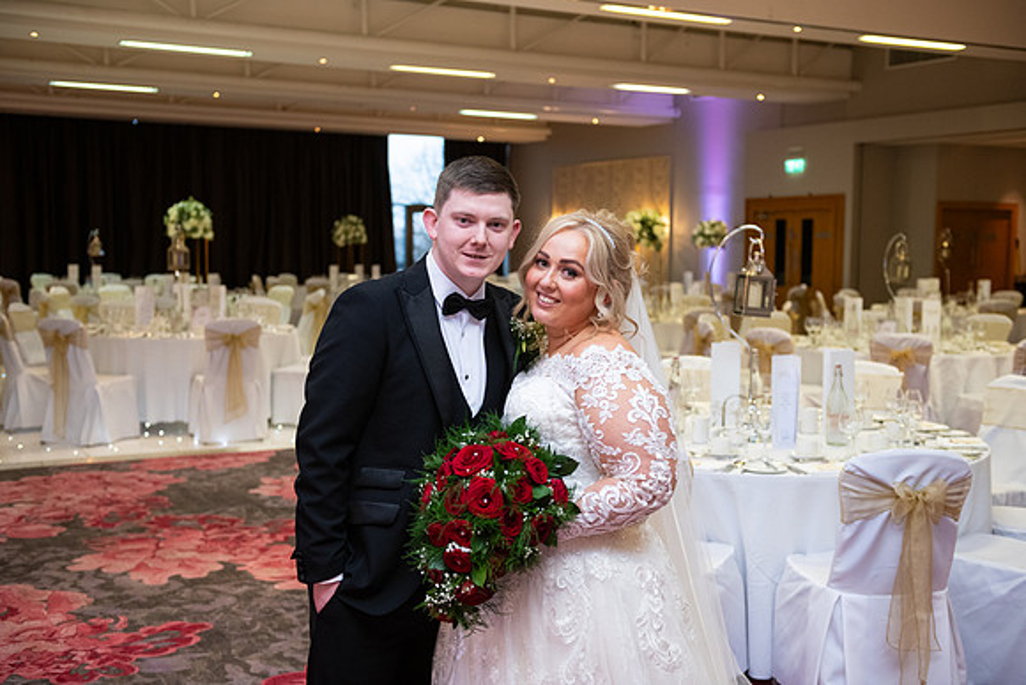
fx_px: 1254
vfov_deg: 30.5
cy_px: 342
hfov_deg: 44.5
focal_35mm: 44
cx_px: 513
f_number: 3.5
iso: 1000
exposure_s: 1/160
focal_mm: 44
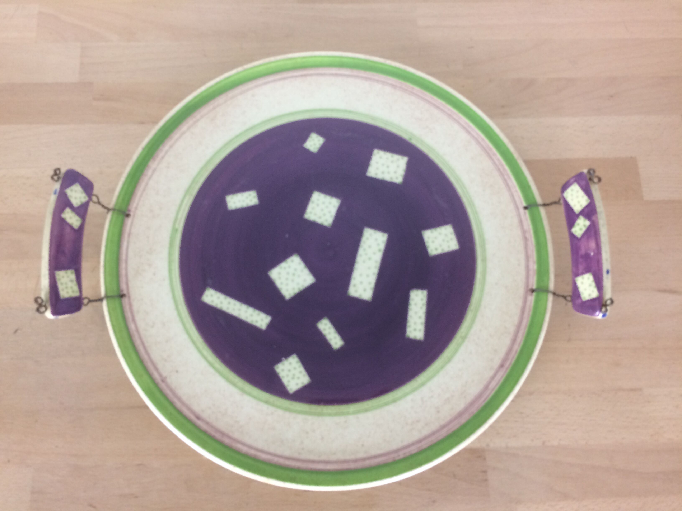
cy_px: 256
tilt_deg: -74.6
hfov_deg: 61.7
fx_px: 571
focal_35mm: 29
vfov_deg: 48.2
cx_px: 341
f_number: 2.2
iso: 50
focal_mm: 4.15
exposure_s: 1/33
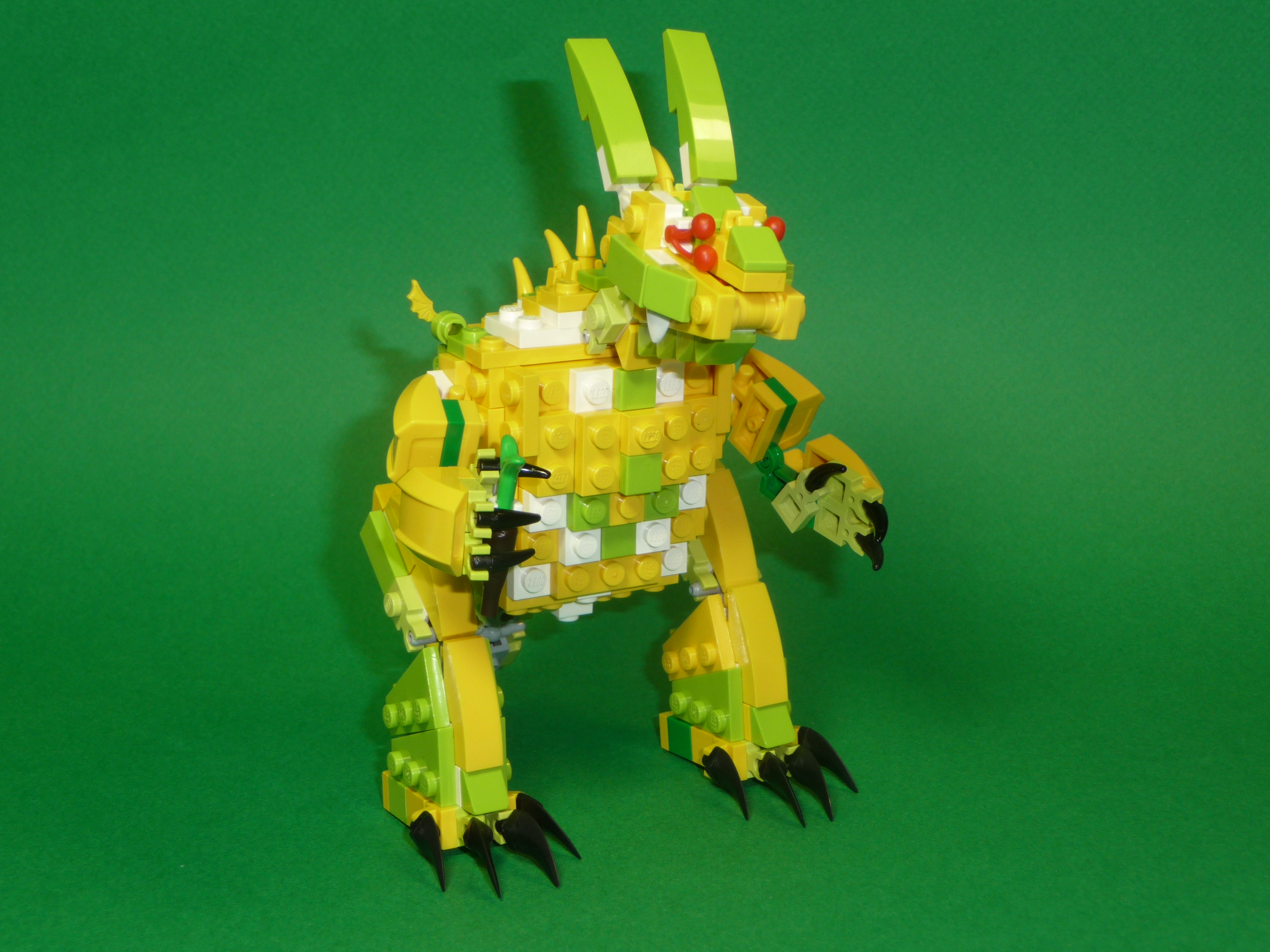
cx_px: 635
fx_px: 2128
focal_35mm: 58
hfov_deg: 33.2
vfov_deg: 25.2
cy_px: 476
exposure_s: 1/30
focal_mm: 9.8
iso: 100
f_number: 4.4
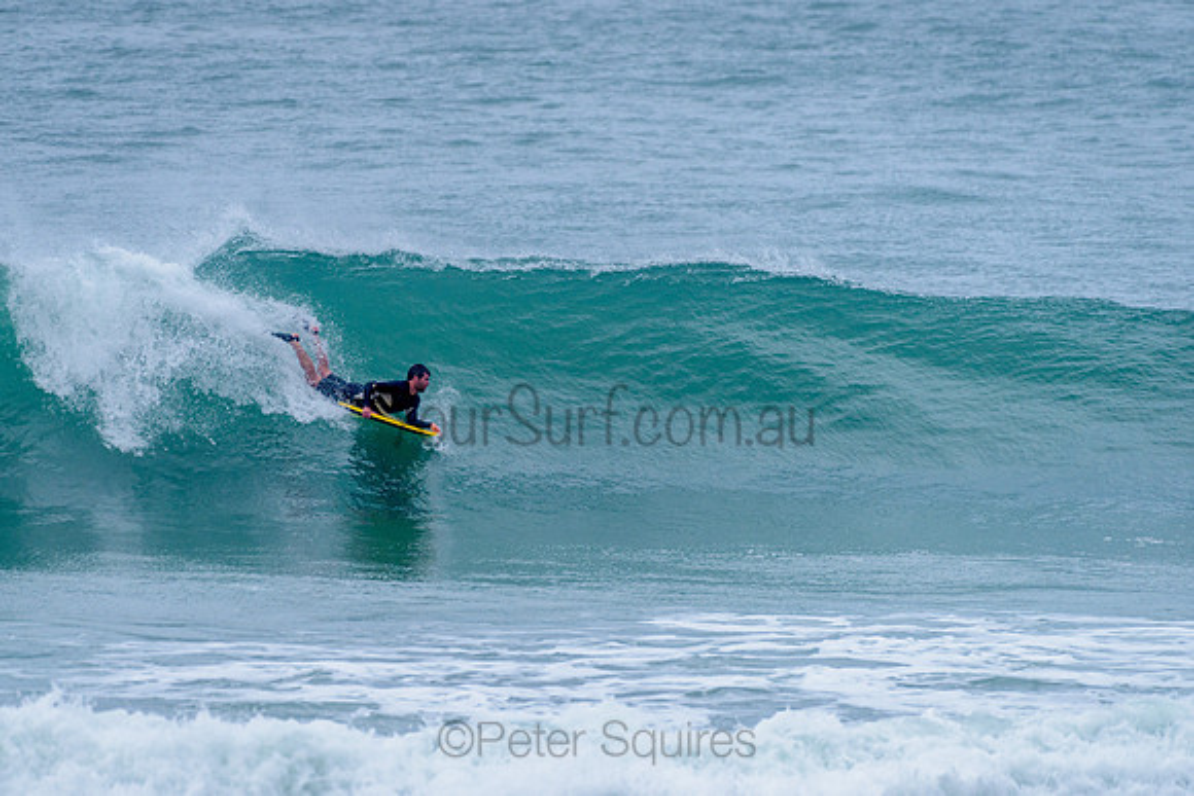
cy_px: 368
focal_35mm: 613
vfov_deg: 2.2
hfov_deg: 3.4
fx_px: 20325
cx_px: 543
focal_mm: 500
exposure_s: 1/2000
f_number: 5.6
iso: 250
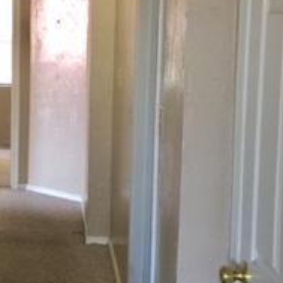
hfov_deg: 19.3
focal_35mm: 87
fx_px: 805
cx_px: -6
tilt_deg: -9.7
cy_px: 150
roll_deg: -0.4
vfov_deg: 19.9
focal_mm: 4.15
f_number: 2.2
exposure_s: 1/15
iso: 100
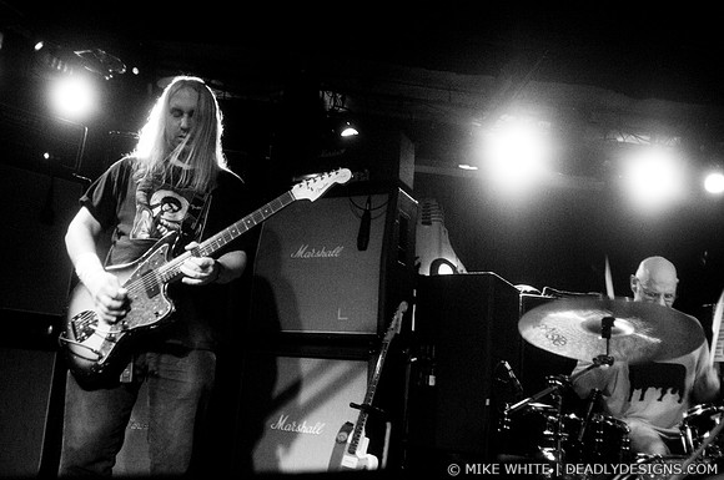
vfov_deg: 43.5
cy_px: 240
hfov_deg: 62.0
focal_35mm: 30
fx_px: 602
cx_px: 362
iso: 1250
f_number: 2.8
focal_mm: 20
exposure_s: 1/30
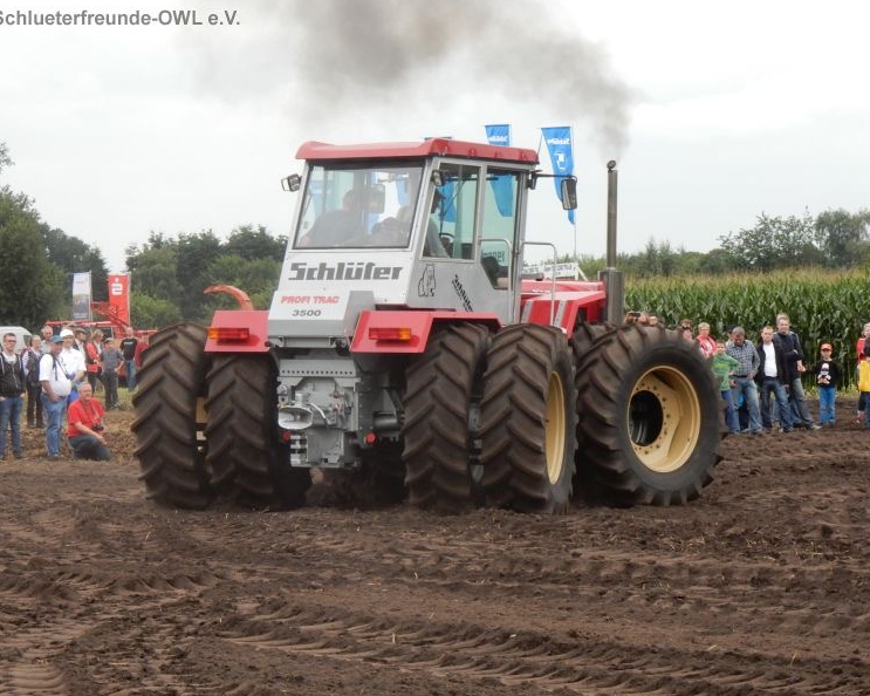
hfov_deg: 15.6
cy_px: 348
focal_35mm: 123
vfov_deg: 12.5
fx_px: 3166
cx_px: 447
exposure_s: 1/250
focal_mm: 20.9
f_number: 5.6
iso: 320
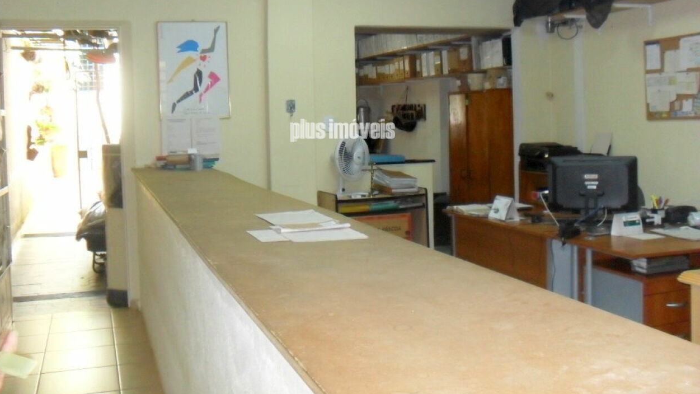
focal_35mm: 39
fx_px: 724
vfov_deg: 30.2
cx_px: 342
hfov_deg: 51.6
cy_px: 130
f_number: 3
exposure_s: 1/45
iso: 320
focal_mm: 6.3
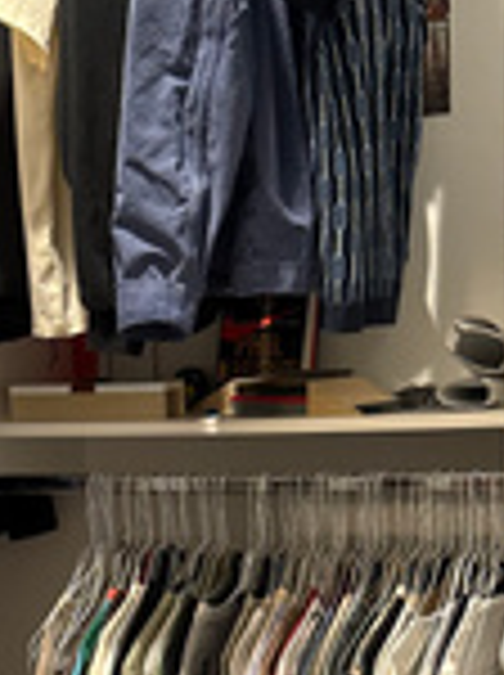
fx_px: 1499
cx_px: 158
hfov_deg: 19.0
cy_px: 747
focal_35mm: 77
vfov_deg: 23.7
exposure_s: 1/60
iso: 800
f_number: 1.78
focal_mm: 6.76
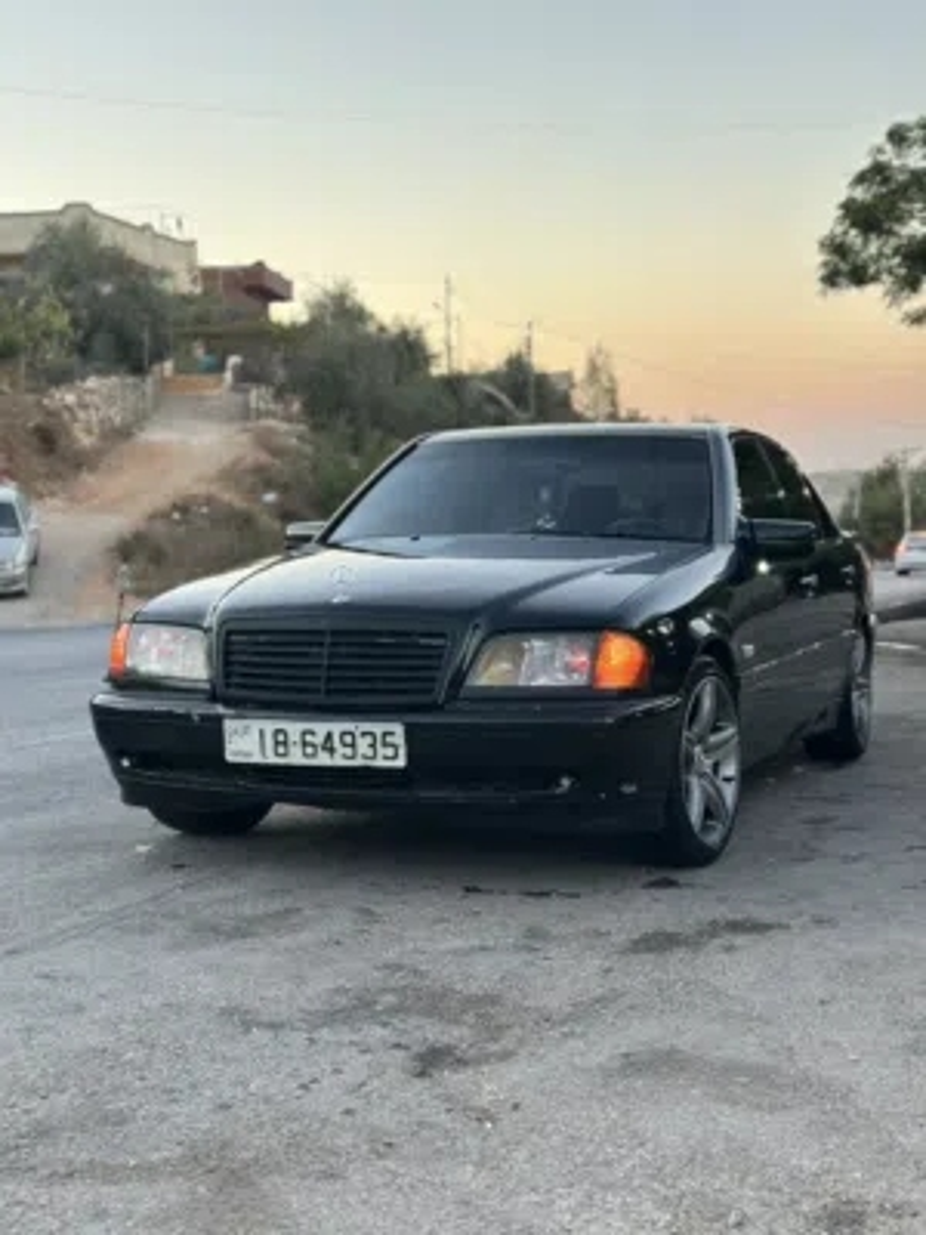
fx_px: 1712
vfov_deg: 39.7
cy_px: 618
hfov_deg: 30.3
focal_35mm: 48
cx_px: 463
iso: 80
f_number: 1.78
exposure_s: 1/237
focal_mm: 6.86
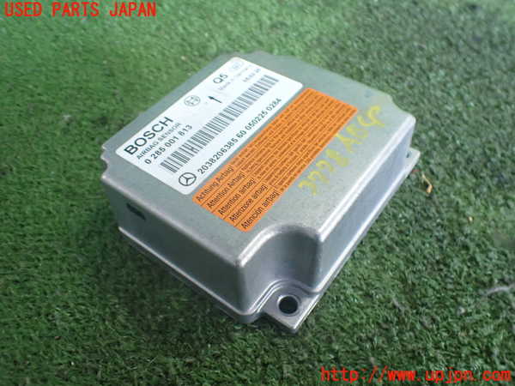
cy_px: 193
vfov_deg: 46.8
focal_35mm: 30
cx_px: 258
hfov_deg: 60.0
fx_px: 446
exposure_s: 1/125
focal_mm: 5.4
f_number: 2.3
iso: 800
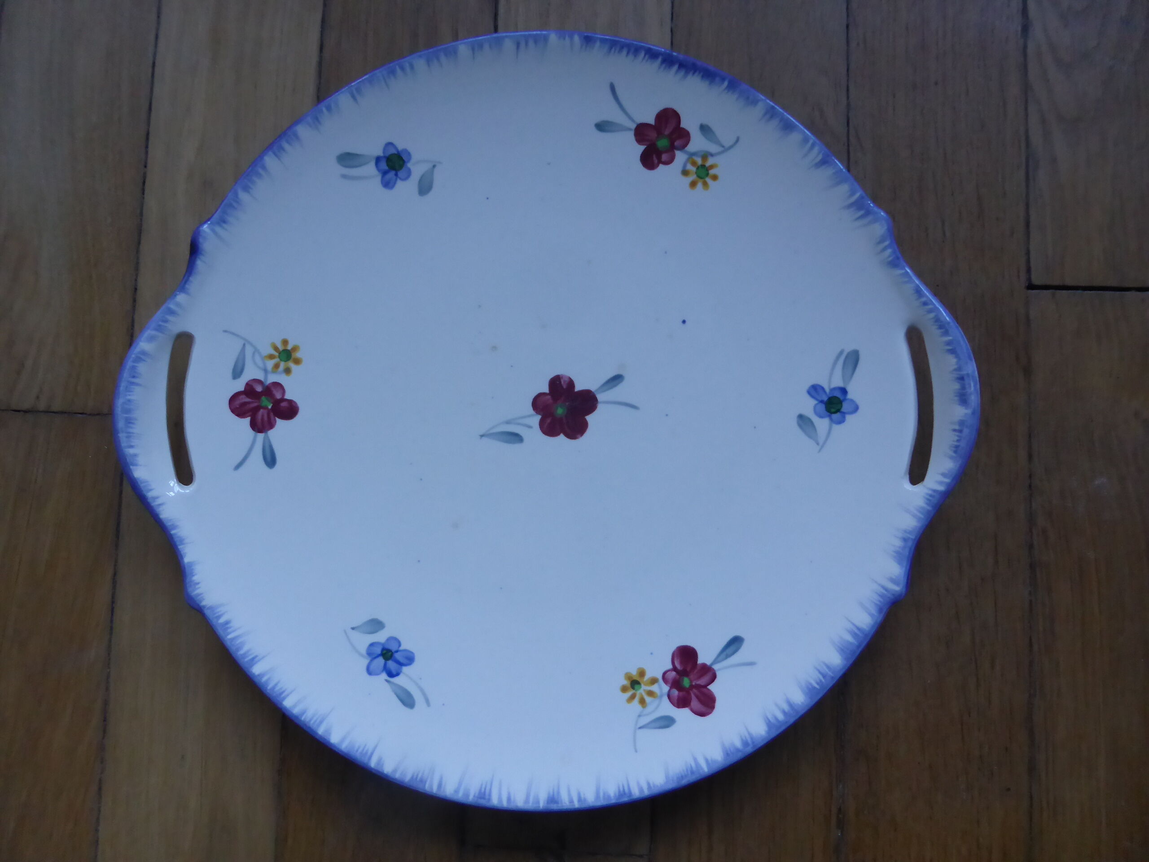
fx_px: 830
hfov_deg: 69.4
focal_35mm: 25
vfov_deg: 54.9
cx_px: 574
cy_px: 431
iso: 400
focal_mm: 4.3
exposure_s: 1/30
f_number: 3.3
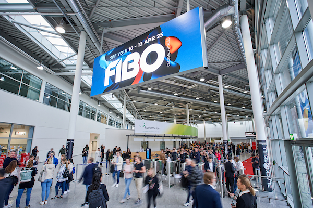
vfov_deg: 73.7
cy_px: 104
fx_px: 139
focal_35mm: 16
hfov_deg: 96.7
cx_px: 156
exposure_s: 1/5
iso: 100
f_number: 7.1
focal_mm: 16
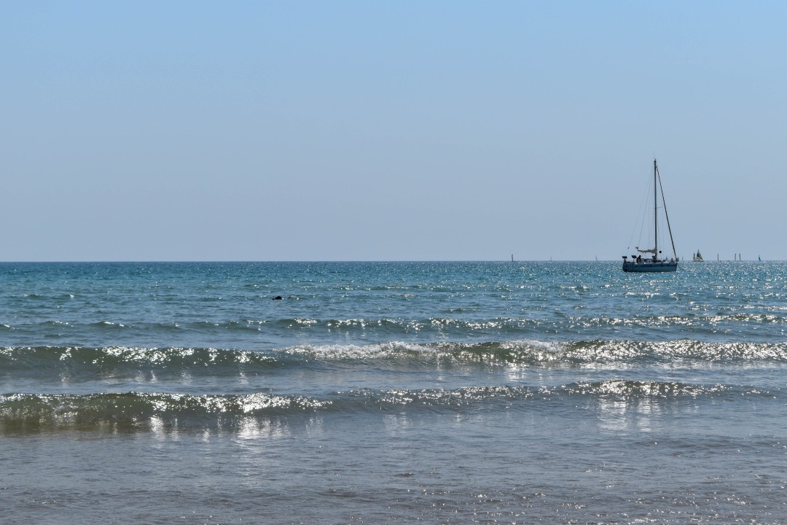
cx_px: 394
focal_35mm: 82
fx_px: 1803
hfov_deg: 24.6
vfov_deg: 16.6
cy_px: 262
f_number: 8
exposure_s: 1/2000
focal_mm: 55
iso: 280
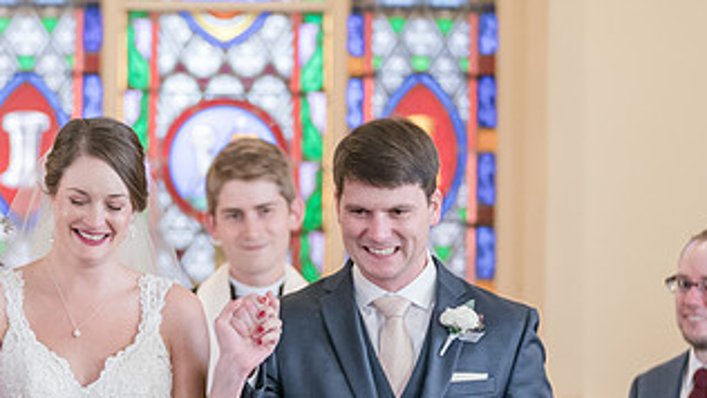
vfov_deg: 3.9
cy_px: 383
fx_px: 5907
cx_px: 227
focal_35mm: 315
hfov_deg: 6.8
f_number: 2.8
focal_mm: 146
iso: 2000
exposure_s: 1/160
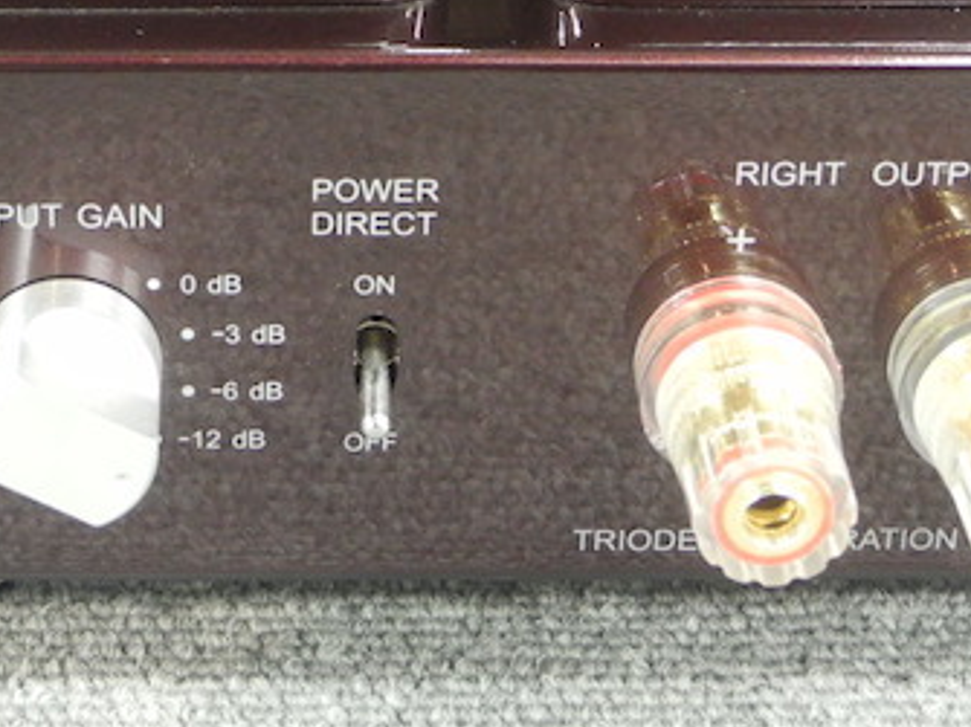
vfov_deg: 13.2
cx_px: 310
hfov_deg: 18.0
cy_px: -145
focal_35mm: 109
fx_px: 3056
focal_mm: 8.1
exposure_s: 1/7
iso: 400
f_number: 3.2
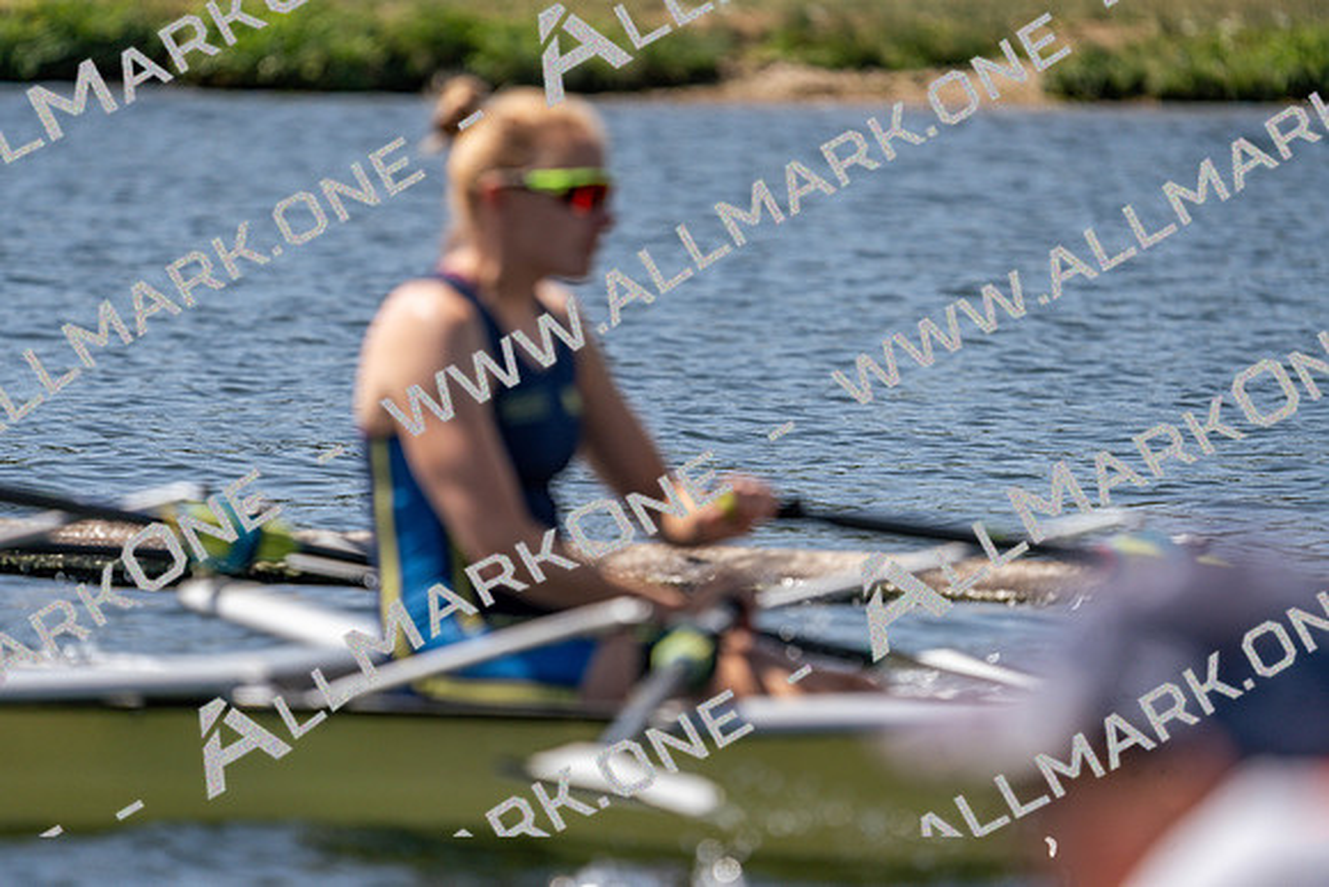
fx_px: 16283
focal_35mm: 441
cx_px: 664
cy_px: 444
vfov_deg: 3.1
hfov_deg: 4.7
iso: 250
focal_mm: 441
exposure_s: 1/2000
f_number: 6.3
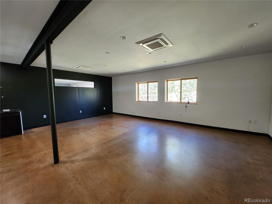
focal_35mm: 13
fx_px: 102
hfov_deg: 106.2
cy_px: 102
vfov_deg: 89.9
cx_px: 136
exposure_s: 1/60
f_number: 2.2
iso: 320
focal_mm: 1.7
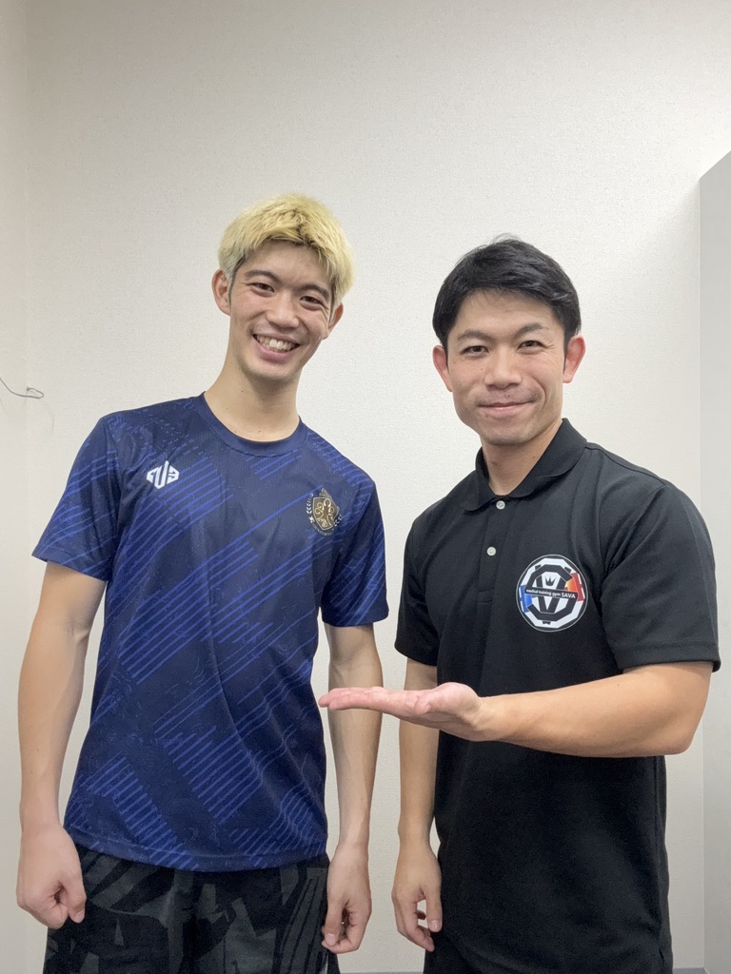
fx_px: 845
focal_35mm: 30
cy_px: 487
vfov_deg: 60.0
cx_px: 366
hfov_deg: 46.8
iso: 80
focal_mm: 2.69
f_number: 1.9
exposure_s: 1/50
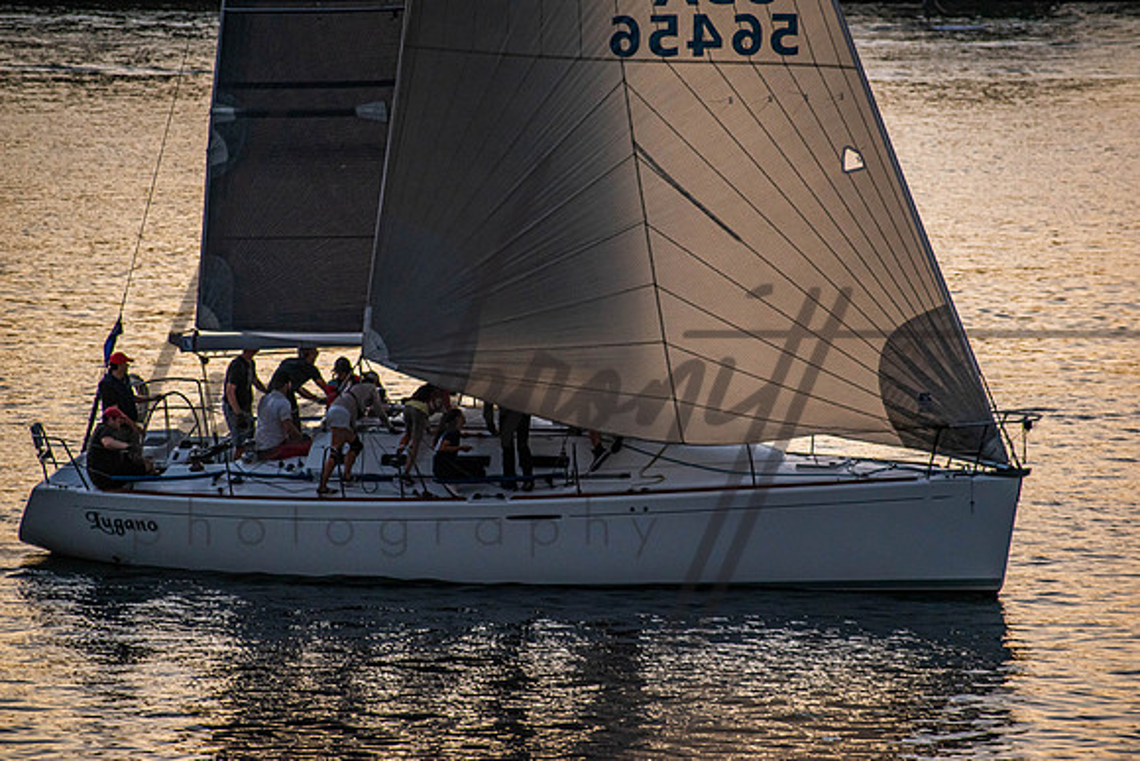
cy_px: 380
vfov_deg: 5.0
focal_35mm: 278
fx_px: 8789
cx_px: 570
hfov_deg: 7.4
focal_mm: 185
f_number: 6.3
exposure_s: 1/320
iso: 800
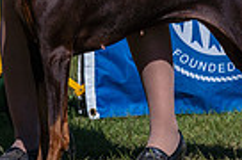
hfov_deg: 2.1
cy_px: -133
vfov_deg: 1.4
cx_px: 29
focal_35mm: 996
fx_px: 6680
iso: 100
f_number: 5.6
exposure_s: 1/1250
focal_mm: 200
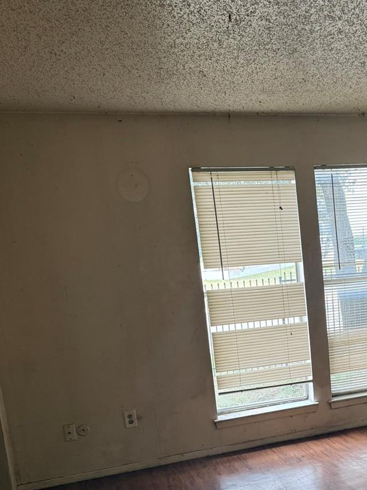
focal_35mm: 44
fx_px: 622
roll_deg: +4.6
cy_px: 360
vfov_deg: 41.8
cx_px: 326
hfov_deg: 31.4
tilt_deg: -9.0
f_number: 1.78
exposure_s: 1/60
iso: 200
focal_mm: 6.76
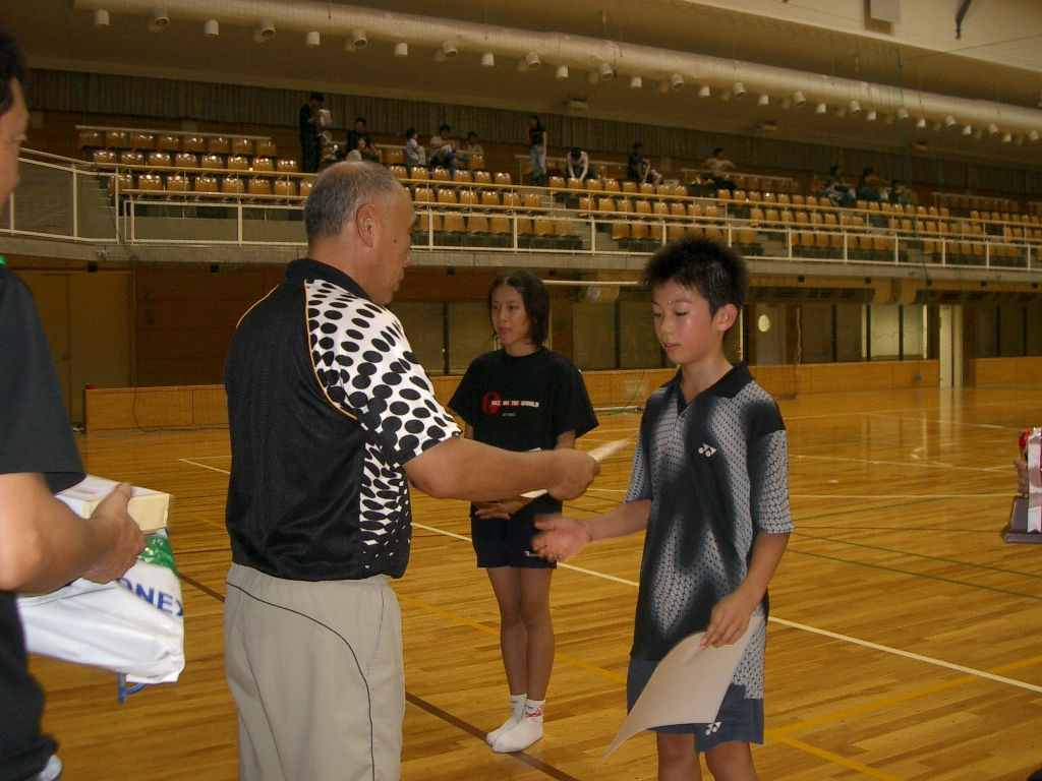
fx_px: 1234
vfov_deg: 35.1
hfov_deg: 45.8
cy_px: 390
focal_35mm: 41
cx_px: 521
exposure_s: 1/40
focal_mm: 6.8
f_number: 2.8
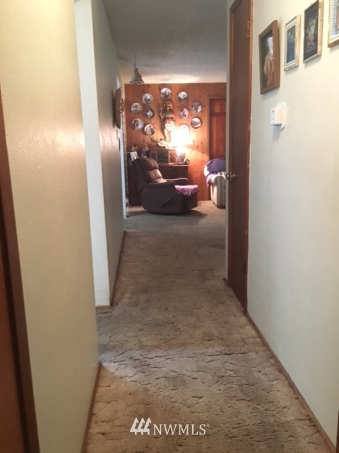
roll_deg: +1.3
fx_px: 379
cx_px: 170
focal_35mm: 29
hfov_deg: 48.2
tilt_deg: -12.1
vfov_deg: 61.7
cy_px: 226
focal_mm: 4.15
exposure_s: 1/15
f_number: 2.2
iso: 250
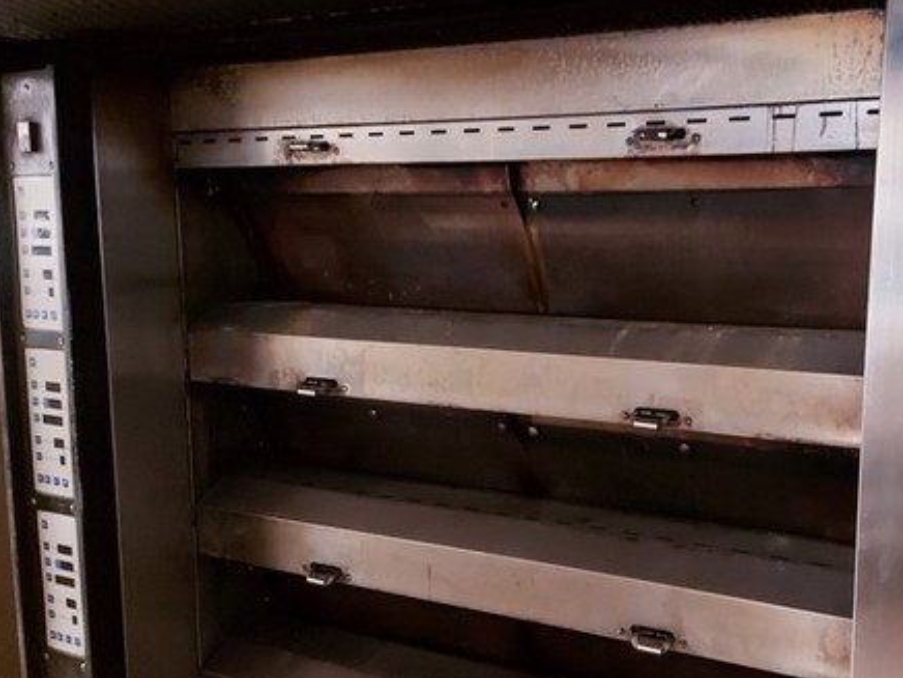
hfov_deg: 54.1
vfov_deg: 42.9
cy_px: 361
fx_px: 861
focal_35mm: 33
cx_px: 611
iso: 1250
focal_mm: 5.23
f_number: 1.8
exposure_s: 1/16
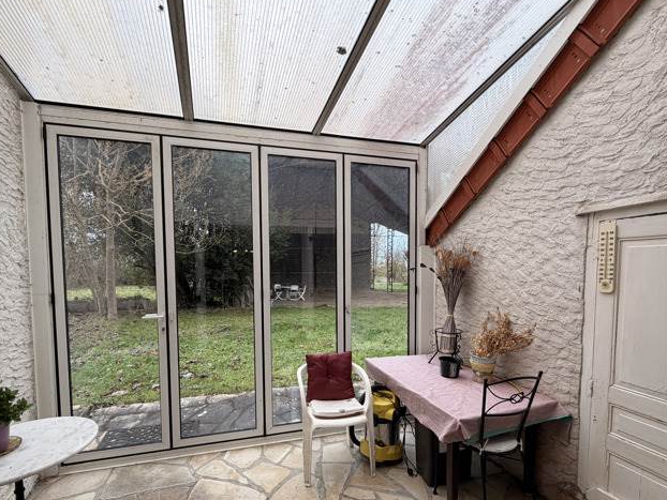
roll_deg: +0.3
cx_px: 334
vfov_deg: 71.1
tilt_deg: -3.1
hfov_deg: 87.7
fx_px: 347
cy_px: 291
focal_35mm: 18
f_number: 2.2
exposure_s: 1/133
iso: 40
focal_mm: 2.22
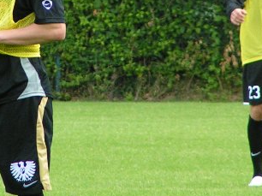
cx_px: 52
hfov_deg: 2.0
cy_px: -8
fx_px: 7517
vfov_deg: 1.5
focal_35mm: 994
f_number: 3.5
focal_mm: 58
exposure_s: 1/400
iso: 160
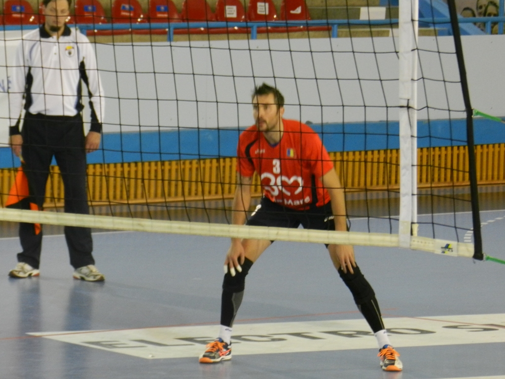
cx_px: 252
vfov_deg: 4.8
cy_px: 190
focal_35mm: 309
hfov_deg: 6.4
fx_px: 4508
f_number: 5.4
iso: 200
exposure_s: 1/8
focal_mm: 55
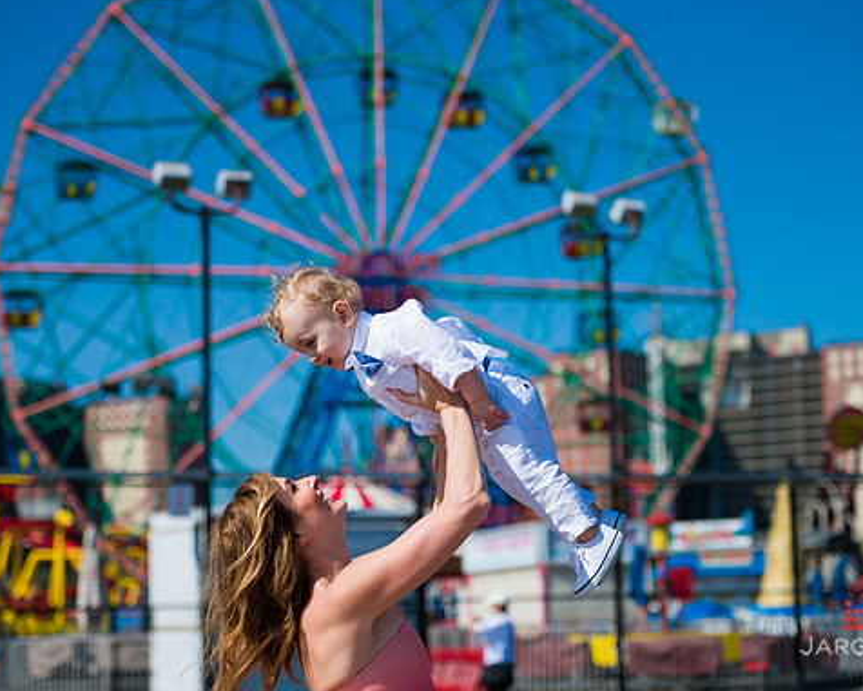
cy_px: 345
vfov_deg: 19.2
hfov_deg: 23.8
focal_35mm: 80
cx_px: 448
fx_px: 2044
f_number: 3.2
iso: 200
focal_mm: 70
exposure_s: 1/6400
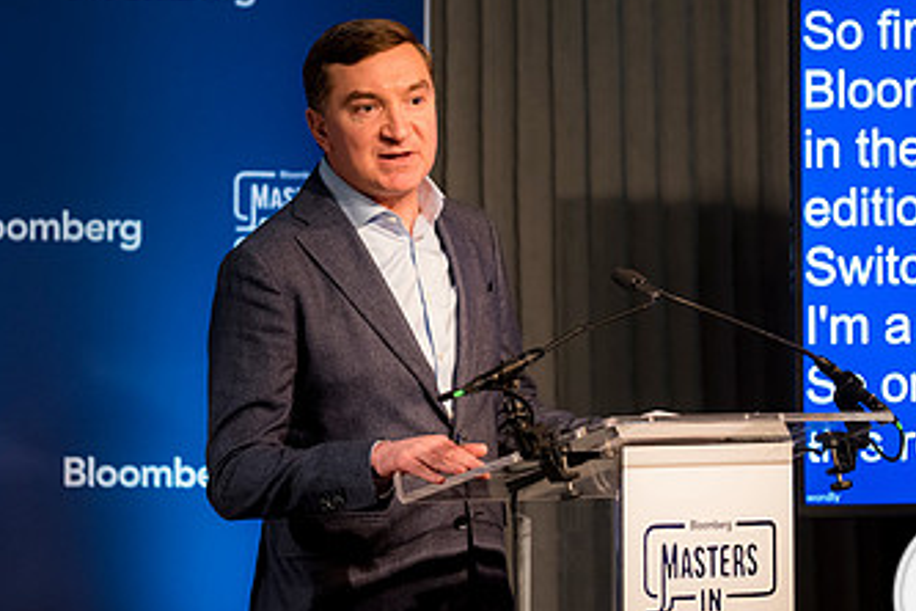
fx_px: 7455
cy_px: 225
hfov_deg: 7.0
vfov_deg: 4.7
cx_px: 407
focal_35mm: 293
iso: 2000
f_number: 2.8
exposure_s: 1/125
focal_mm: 160
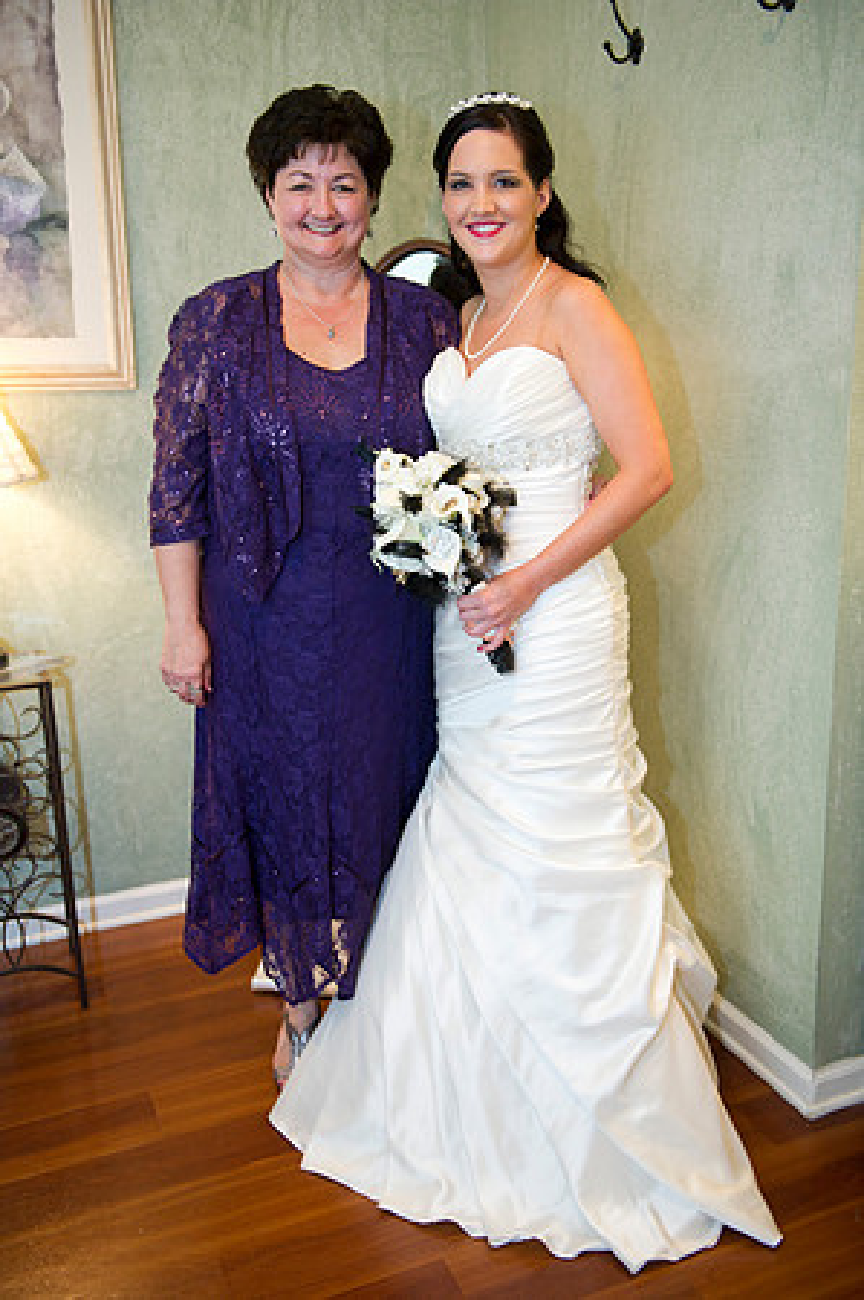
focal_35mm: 35
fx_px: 1263
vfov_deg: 54.5
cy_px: 650
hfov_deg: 37.8
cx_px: 432
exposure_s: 1/100
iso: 800
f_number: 2.8
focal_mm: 35
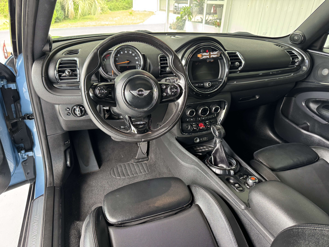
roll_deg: -3.3
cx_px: 164
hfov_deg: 71.6
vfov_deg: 56.8
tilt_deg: -27.2
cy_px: 124
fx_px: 228
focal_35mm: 24
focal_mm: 6.76
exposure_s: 1/60
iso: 320
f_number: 1.78
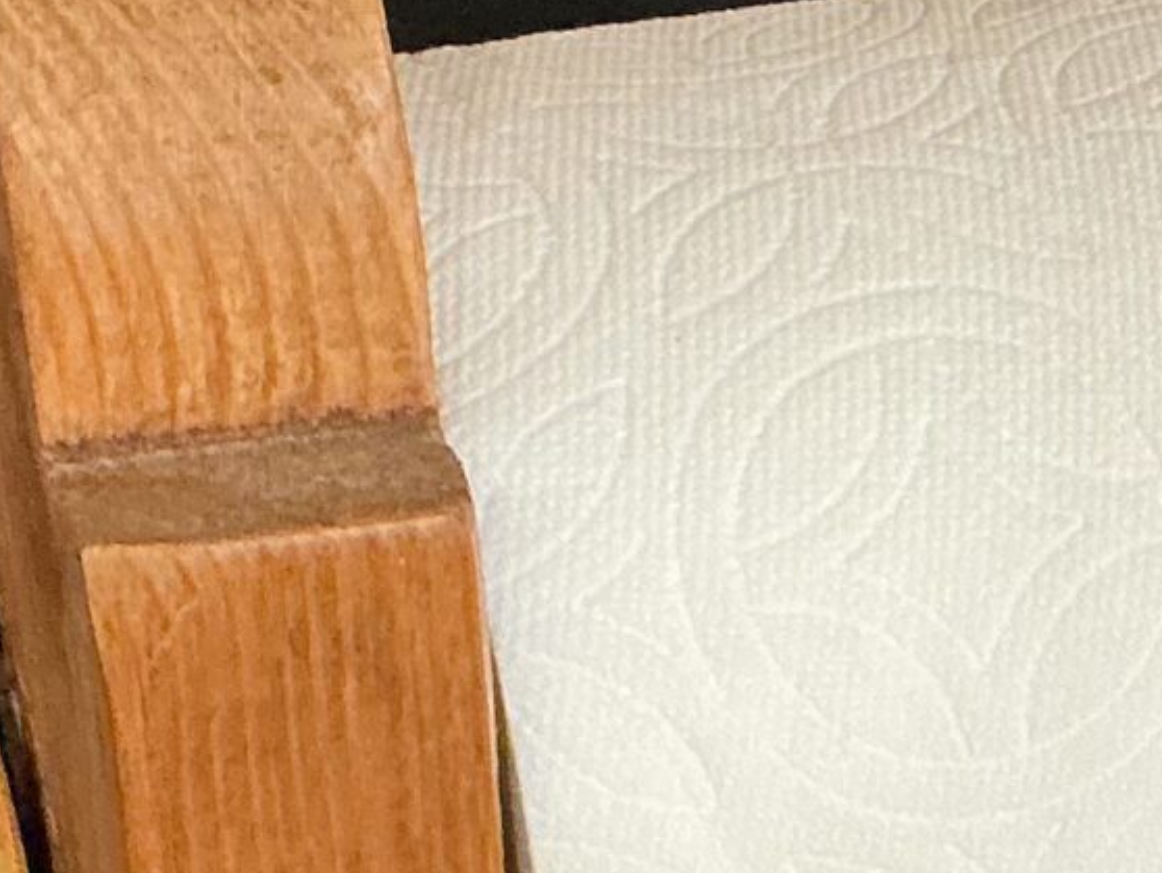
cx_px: 1393
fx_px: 4467
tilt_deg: -38.1
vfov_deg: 10.9
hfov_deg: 14.4
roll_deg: -2.1
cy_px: 1121
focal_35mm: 133
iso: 160
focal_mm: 3
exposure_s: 1/60
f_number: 1.8
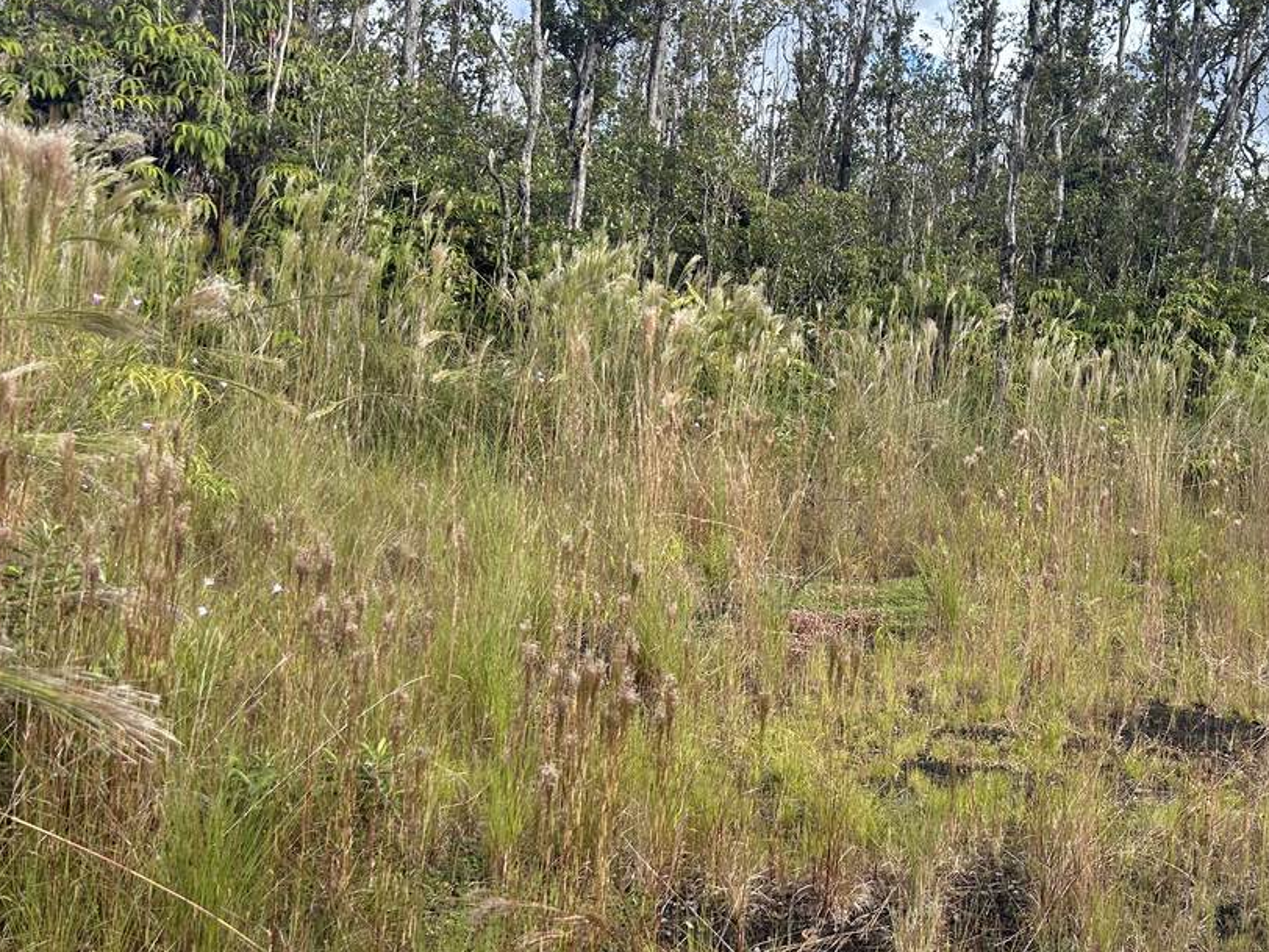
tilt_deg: -1.0
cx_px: 925
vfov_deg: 35.1
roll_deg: -3.9
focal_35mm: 41
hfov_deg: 44.5
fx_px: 1503
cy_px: 405
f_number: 1.5
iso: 50
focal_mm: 5.7
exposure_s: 1/1009
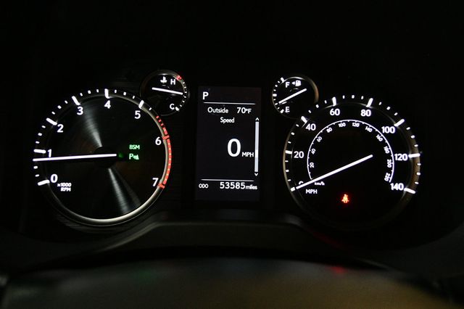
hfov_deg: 57.2
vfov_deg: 39.9
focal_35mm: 33
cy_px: 154
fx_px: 425
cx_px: 232
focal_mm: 22
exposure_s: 1/80
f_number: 3.8
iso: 3200
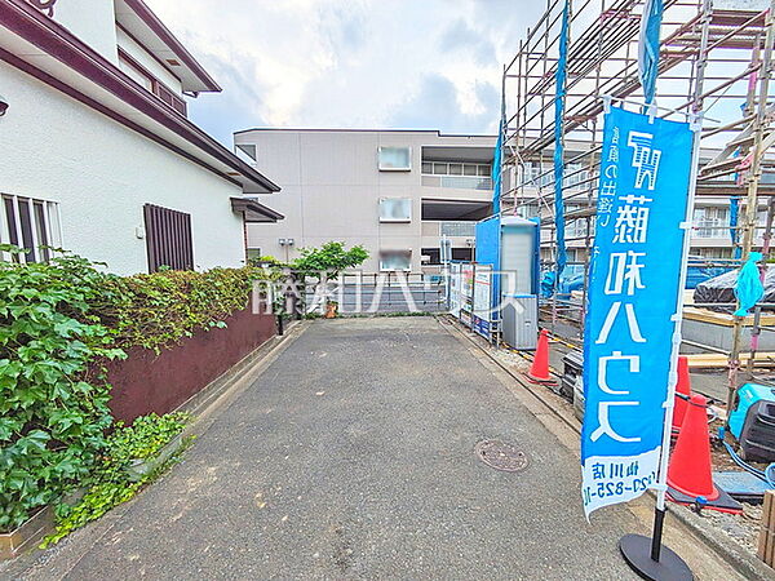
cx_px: 388
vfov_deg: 85.7
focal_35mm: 14
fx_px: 313
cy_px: 290
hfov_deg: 102.1
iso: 49
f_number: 2.2
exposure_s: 1/1376
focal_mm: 1.83
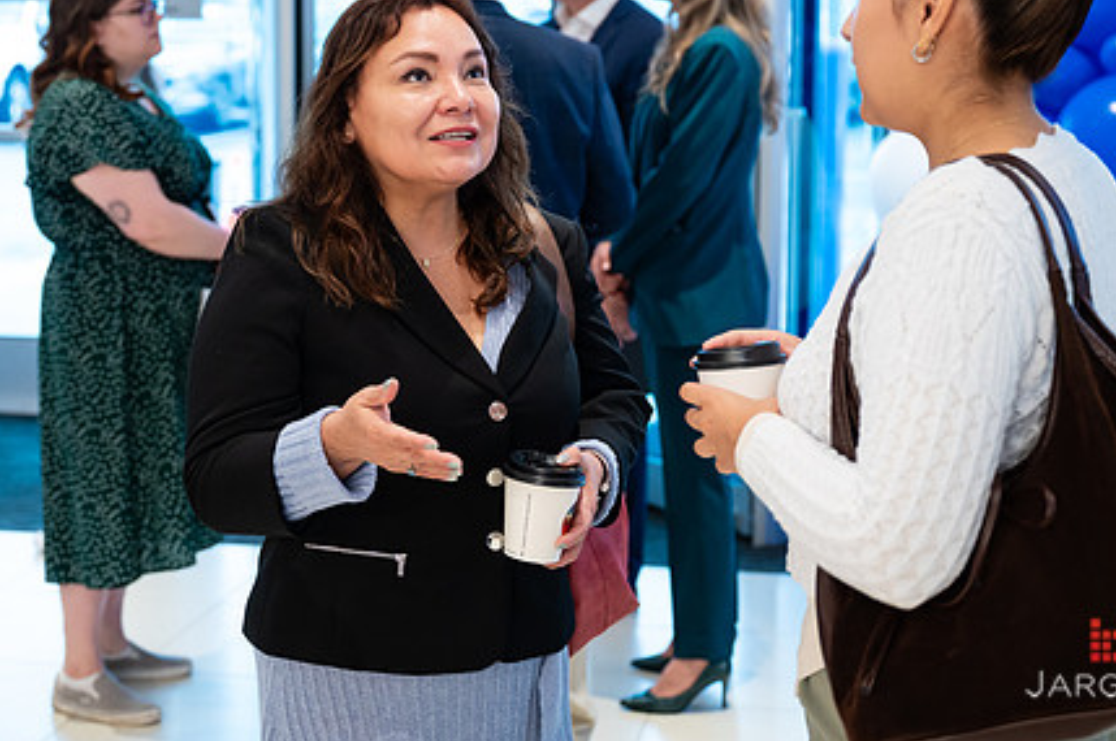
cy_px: 252
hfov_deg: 28.5
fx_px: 2198
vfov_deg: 19.1
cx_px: 520
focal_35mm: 71
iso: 1250
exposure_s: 1/200
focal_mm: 52
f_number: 3.5
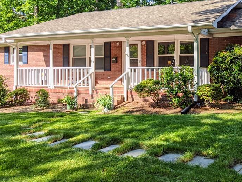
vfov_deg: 35.8
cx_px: 169
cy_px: 69
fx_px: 280
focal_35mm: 40
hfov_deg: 45.8
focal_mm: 4.44
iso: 51
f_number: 1.8
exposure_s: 1/1560
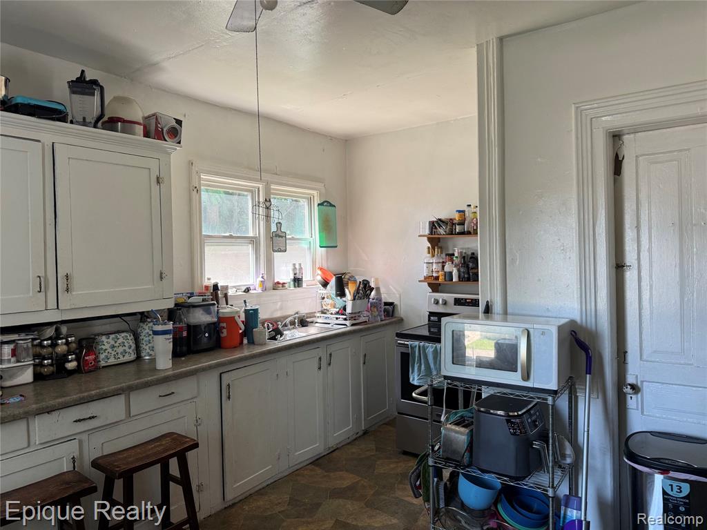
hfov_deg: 71.6
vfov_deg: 56.8
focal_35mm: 24
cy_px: 265
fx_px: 490
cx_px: 354
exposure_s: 1/121
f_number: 1.78
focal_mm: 6.76
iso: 160
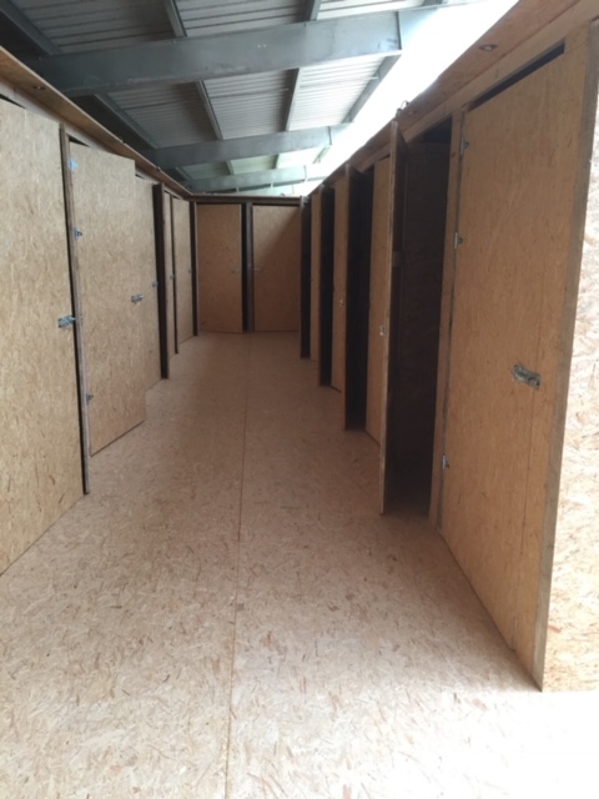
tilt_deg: -10.9
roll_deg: -0.2
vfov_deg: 61.7
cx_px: 300
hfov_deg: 48.2
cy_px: 400
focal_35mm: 29
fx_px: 669
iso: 160
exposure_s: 1/33
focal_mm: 4.15
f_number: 2.2
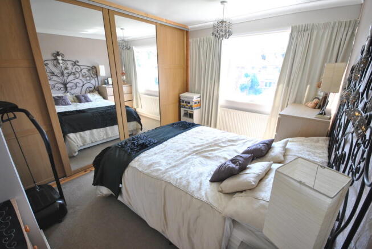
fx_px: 155
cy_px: 124
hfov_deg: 100.3
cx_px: 186
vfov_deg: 77.5
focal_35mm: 15
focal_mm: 10
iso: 200
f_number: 4
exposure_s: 1/40
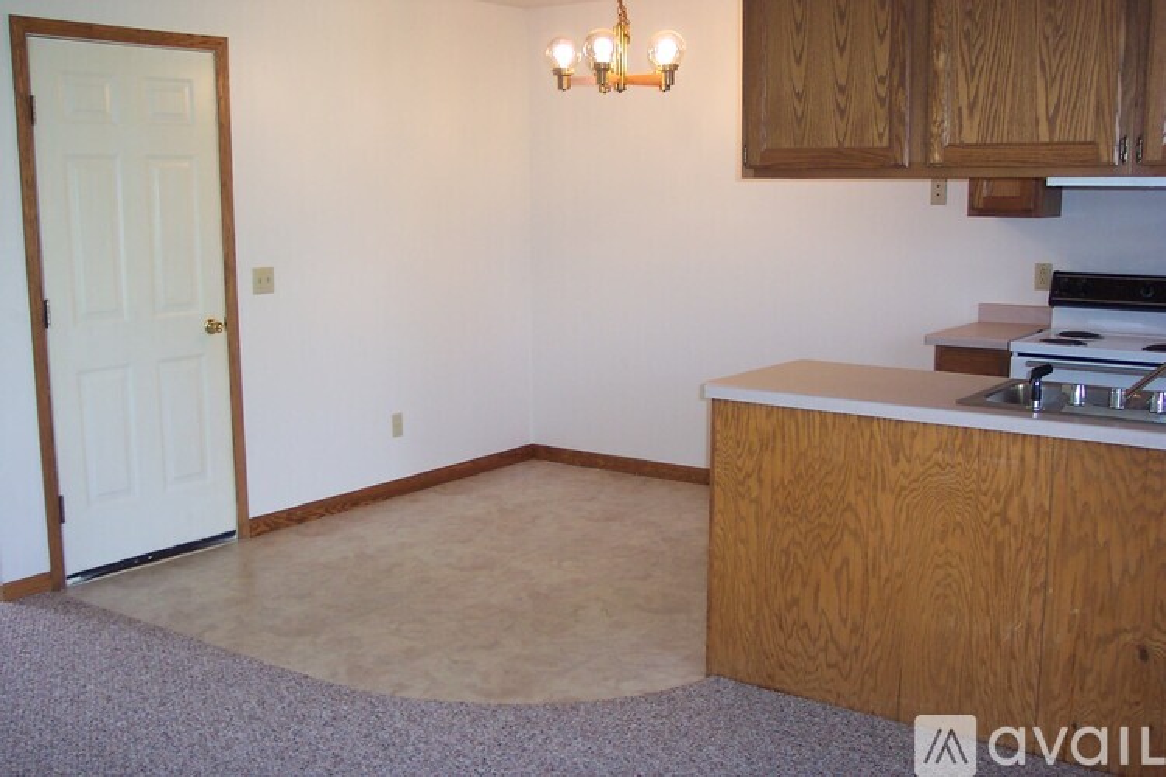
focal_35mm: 38
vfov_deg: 35.1
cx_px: 583
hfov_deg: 50.7
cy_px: 388
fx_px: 1231
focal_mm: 8
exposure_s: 1/60
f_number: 2.8
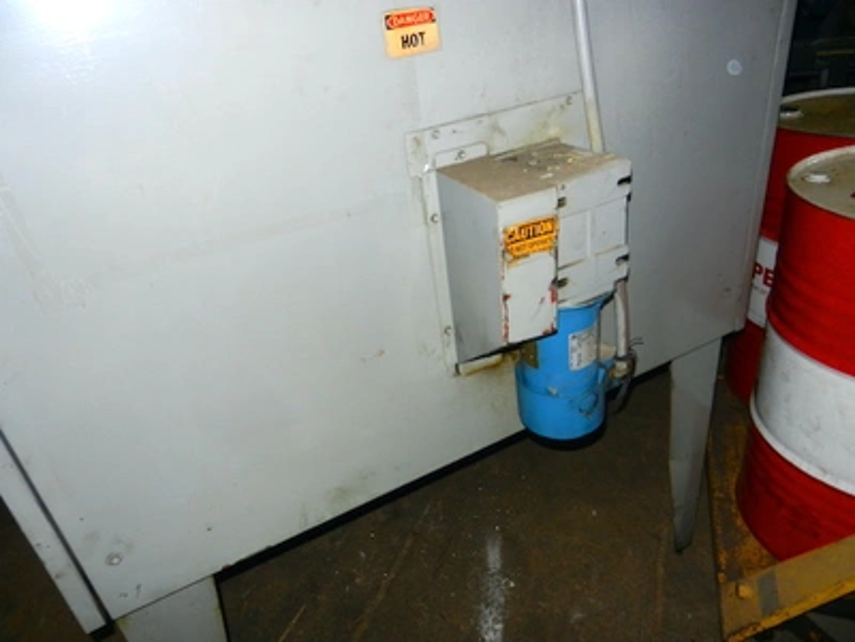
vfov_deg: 54.9
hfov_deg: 69.4
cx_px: 428
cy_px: 321
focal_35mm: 25
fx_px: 617
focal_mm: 4.5
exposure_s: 1/30
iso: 200
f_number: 3.5
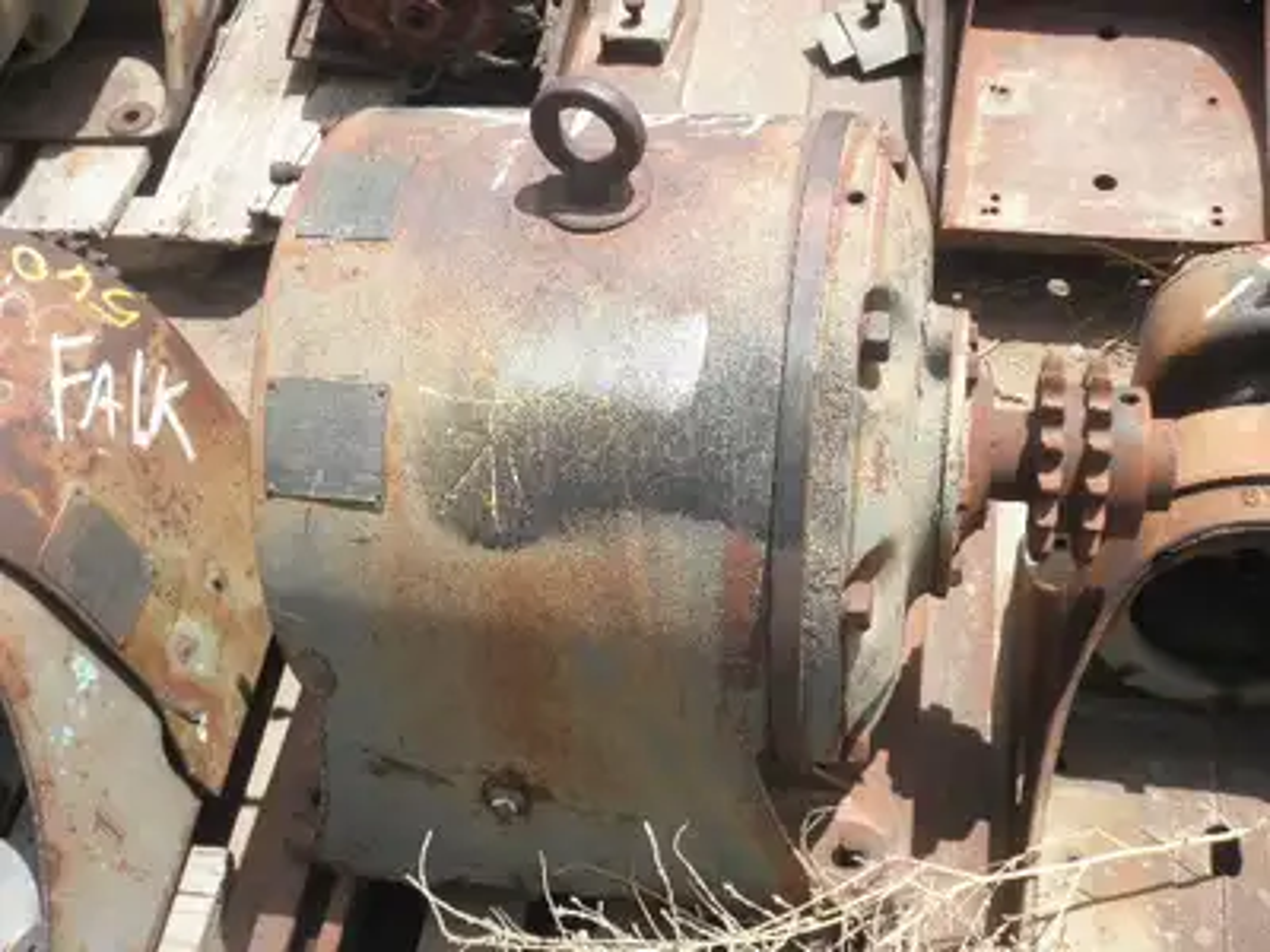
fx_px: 1614
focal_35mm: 44
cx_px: 635
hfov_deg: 42.9
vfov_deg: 32.9
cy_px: 476
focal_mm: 7.9
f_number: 9.6
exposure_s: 1/80
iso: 80
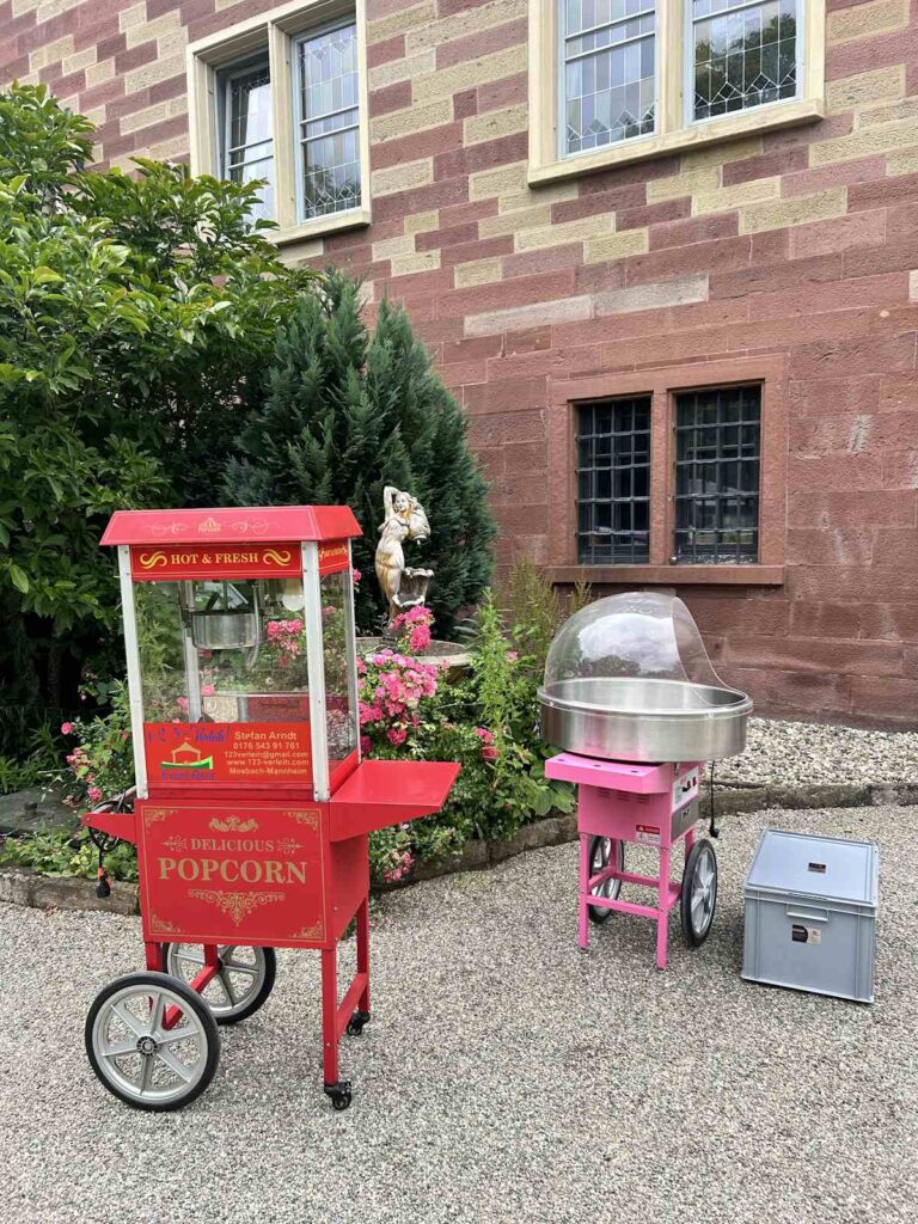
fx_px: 919
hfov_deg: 53.1
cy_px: 612
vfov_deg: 67.3
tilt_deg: -4.1
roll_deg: +1.0
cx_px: 459
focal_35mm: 26
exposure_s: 1/894
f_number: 1.5
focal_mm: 5.7
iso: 50
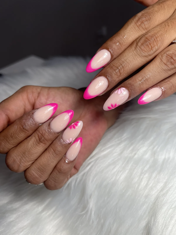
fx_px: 176
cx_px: 88
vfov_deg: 67.3
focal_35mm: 26
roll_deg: -0.6
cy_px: 118
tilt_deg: -42.7
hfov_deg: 53.1
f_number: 1.5
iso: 50
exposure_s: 1/552
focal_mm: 5.7
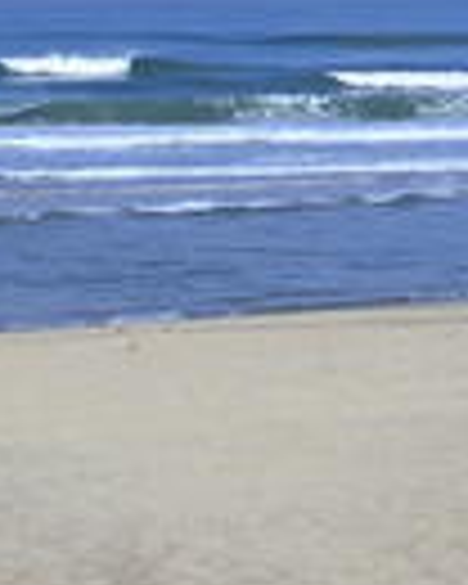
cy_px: -72
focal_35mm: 157
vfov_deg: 12.1
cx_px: 133
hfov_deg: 9.8
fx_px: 2718
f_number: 6.7
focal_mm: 6
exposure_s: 1/180
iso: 50
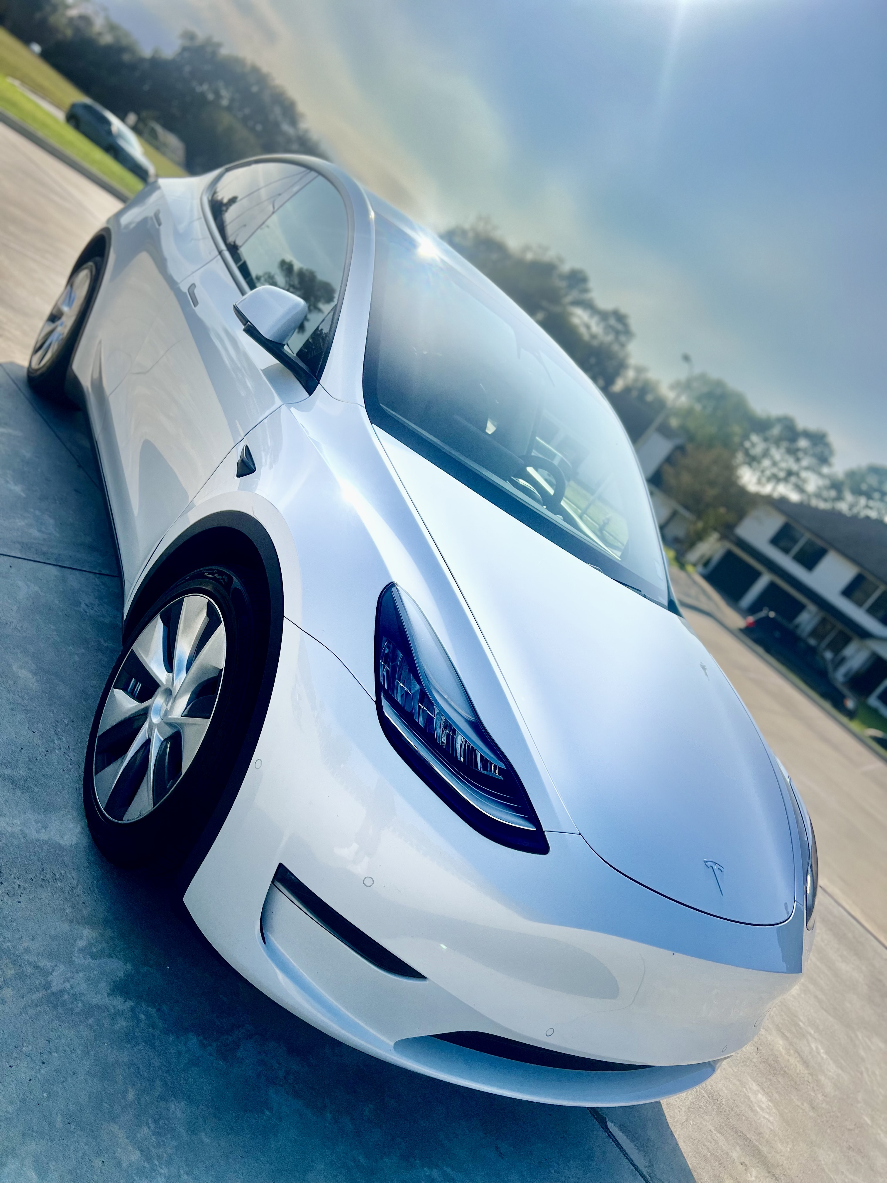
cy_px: 592
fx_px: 888
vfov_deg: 67.3
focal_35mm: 26
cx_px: 444
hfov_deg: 53.1
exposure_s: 1/9434
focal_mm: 5.7
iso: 50
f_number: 1.5
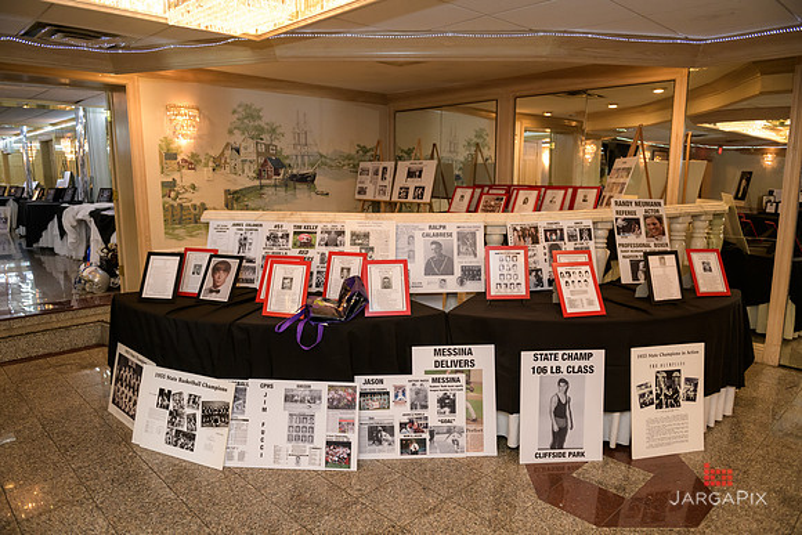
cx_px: 401
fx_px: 535
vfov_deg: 53.2
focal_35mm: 24
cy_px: 268
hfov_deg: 73.7
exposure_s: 1/125
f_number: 3.2
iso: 1600
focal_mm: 24
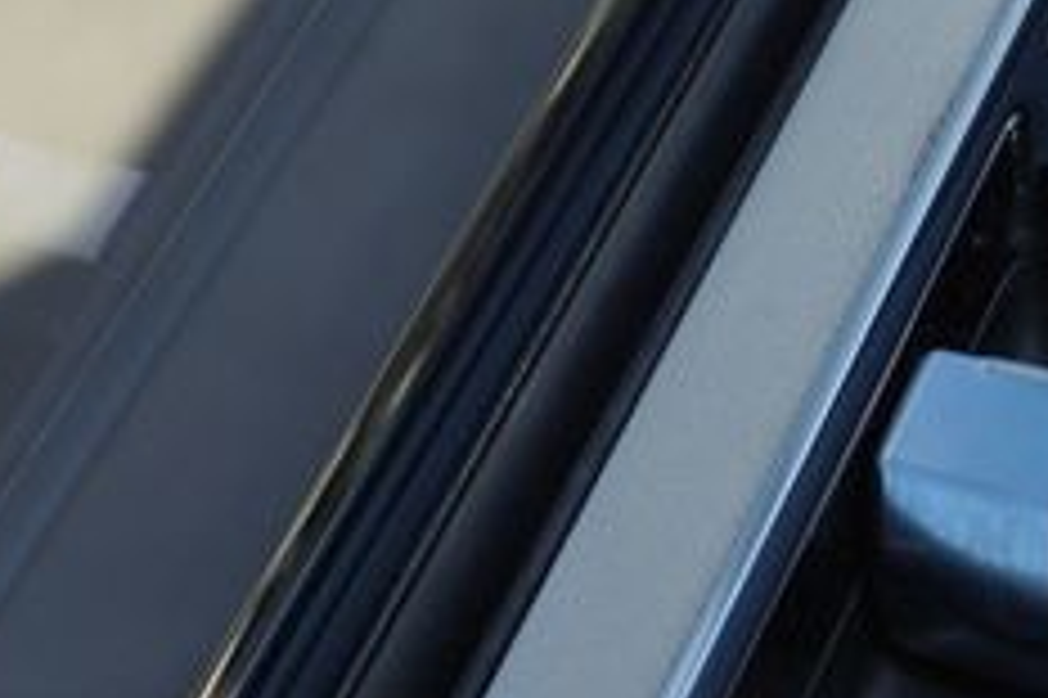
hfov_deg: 18.8
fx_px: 3113
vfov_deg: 12.8
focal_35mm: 107
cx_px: 945
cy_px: 302
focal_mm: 26
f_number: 5
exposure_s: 1/60
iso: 100
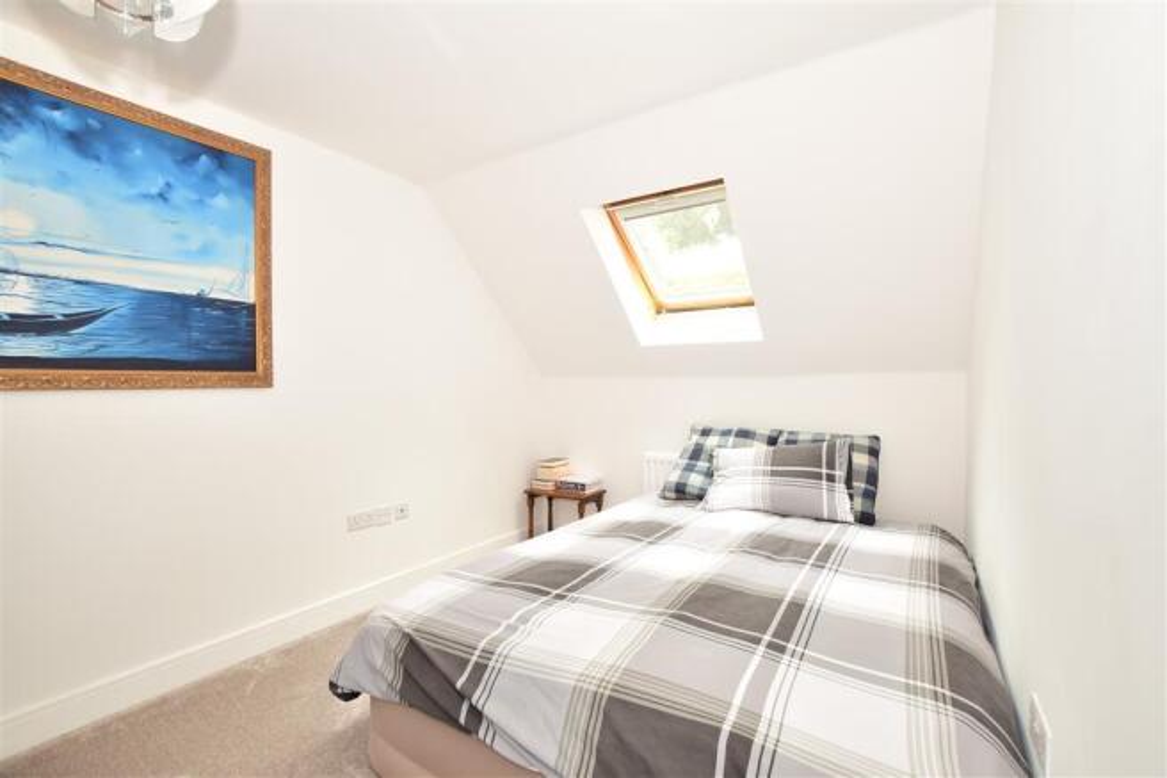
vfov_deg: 77.3
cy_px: 389
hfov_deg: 100.4
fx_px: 486
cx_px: 584
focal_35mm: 15
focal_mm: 10
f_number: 8
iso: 500
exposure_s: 1/60
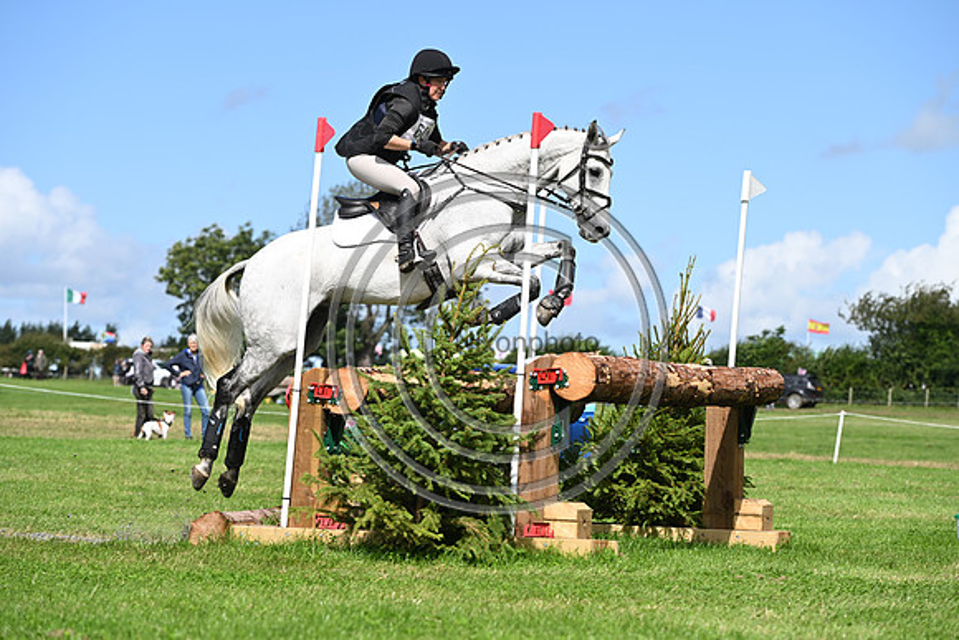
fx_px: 3091
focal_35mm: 116
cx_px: 480
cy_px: 320
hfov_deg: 17.6
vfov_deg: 11.8
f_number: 4.5
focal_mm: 116
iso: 160
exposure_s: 1/1250
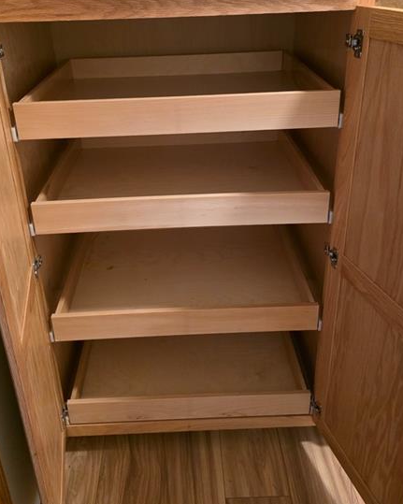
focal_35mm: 32
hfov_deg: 45.8
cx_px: 189
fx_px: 477
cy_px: 181
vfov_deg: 54.9
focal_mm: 6.3
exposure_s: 1/120
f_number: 1.7
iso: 1600
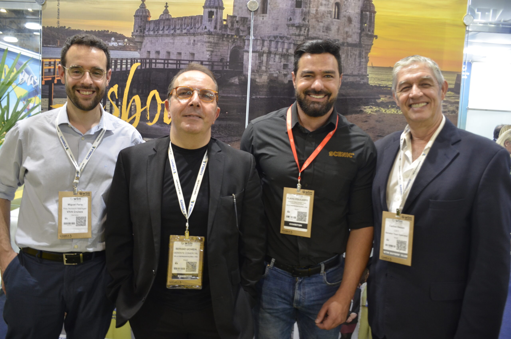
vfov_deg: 47.7
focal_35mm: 27
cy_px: 170
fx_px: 382
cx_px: 256
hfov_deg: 67.5
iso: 800
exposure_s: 1/50
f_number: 3.5
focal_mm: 18
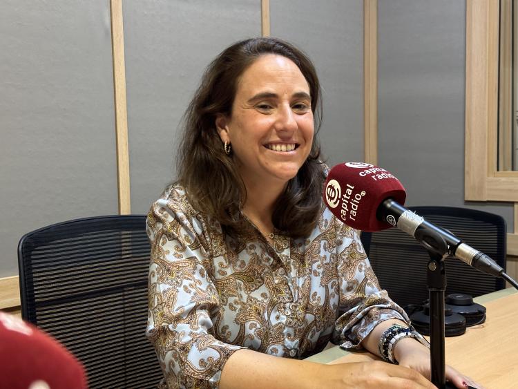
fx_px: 719
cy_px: 194
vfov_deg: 30.3
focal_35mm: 48
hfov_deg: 39.6
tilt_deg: -4.8
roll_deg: +1.1
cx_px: 259
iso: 250
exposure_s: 1/50
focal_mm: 6.86
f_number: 1.78
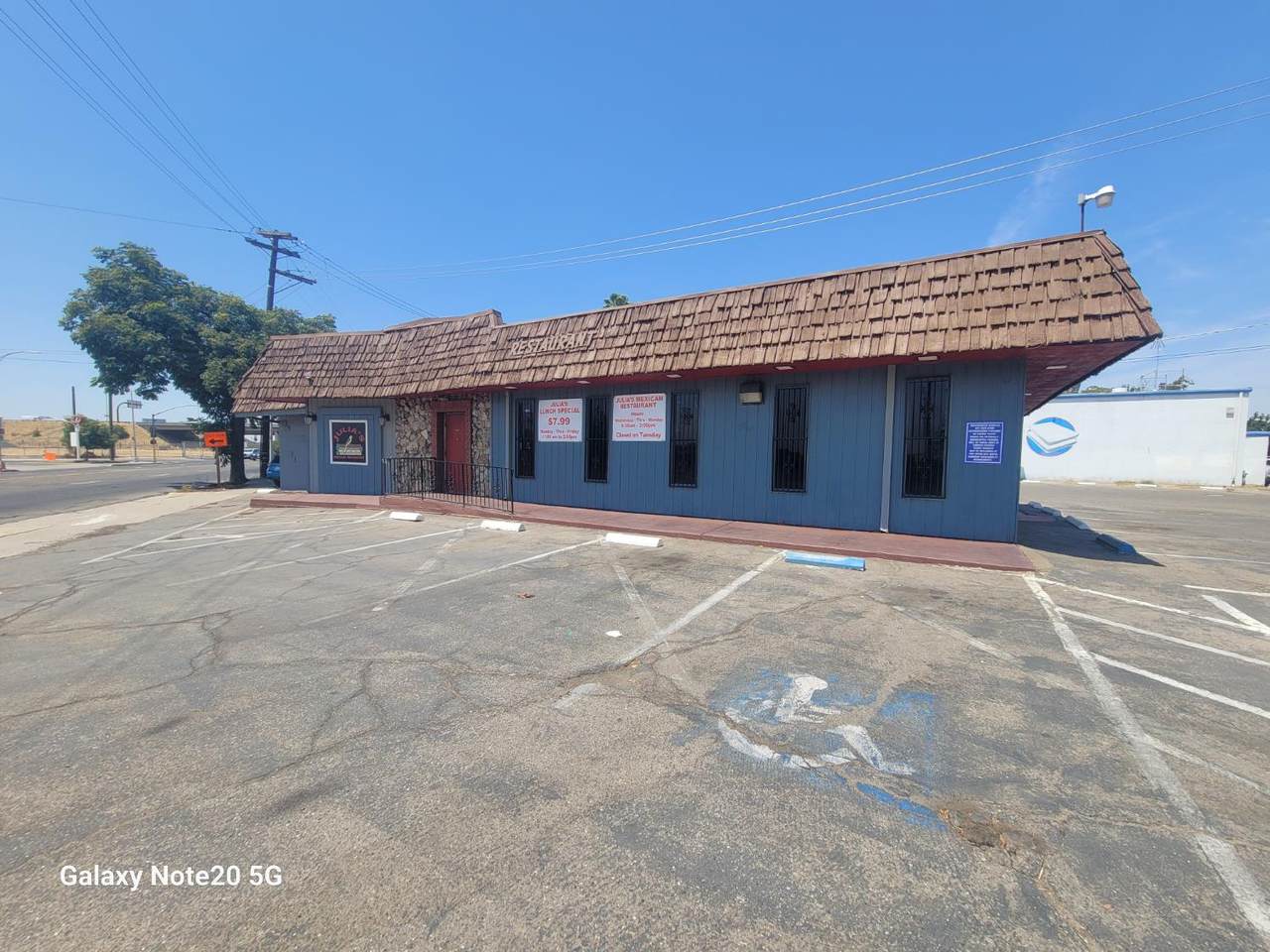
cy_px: 476
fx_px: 477
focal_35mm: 13
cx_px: 635
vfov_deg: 89.9
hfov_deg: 106.2
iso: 50
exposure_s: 1/1445
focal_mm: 2.2
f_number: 2.2
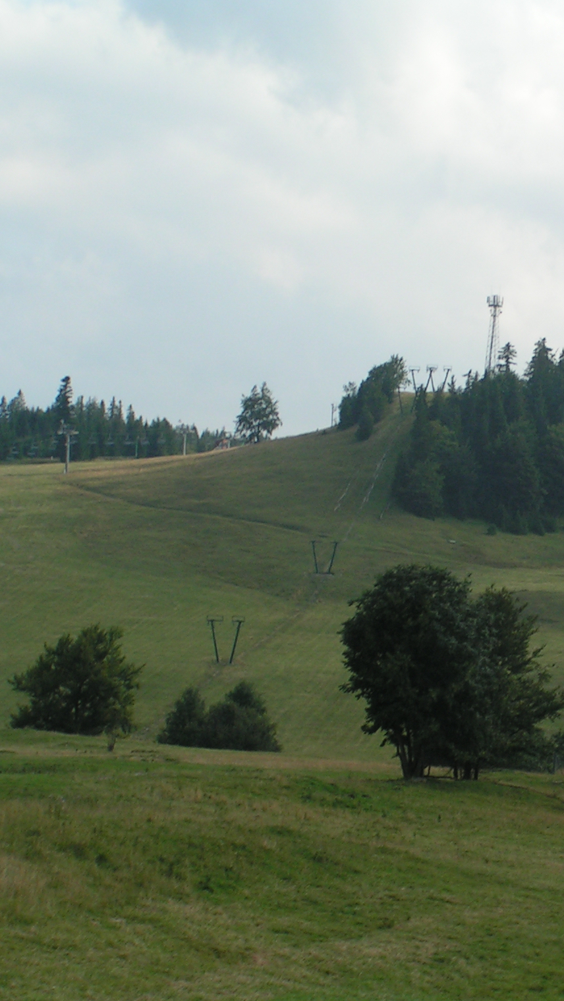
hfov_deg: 10.9
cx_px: 559
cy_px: 505
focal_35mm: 110
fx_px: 2923
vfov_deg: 19.5
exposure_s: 1/200
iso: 50
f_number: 5.6
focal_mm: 11.5
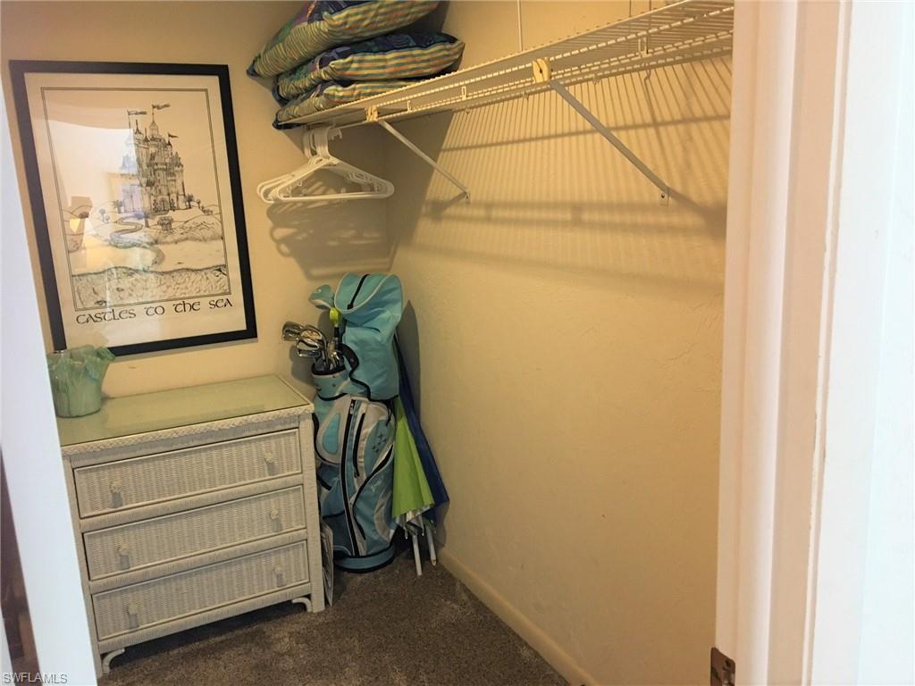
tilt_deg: -11.6
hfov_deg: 61.7
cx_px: 458
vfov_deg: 48.2
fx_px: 767
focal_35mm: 29
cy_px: 343
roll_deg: +1.4
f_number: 2.2
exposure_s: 1/20
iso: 200
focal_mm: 4.15
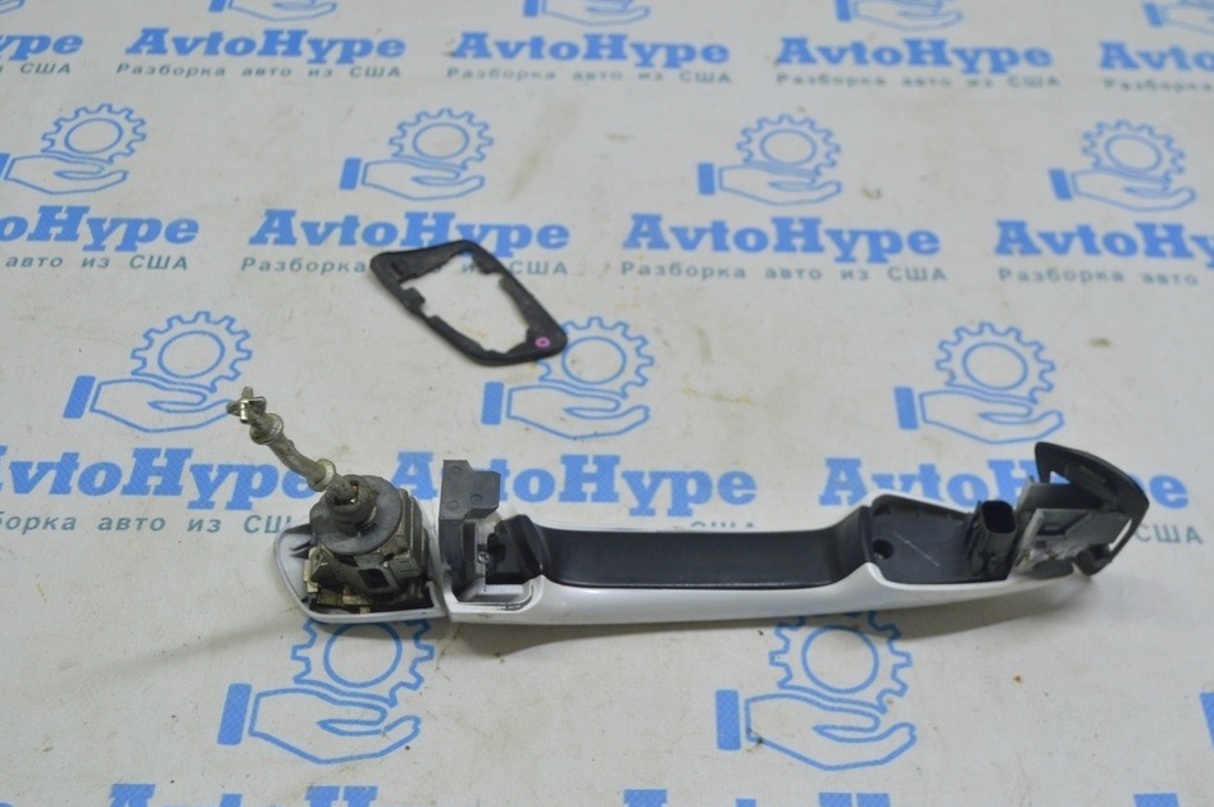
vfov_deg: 32.9
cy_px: 398
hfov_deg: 47.9
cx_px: 615
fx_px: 1366
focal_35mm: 41
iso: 400
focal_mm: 25
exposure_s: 1/40
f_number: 5.6
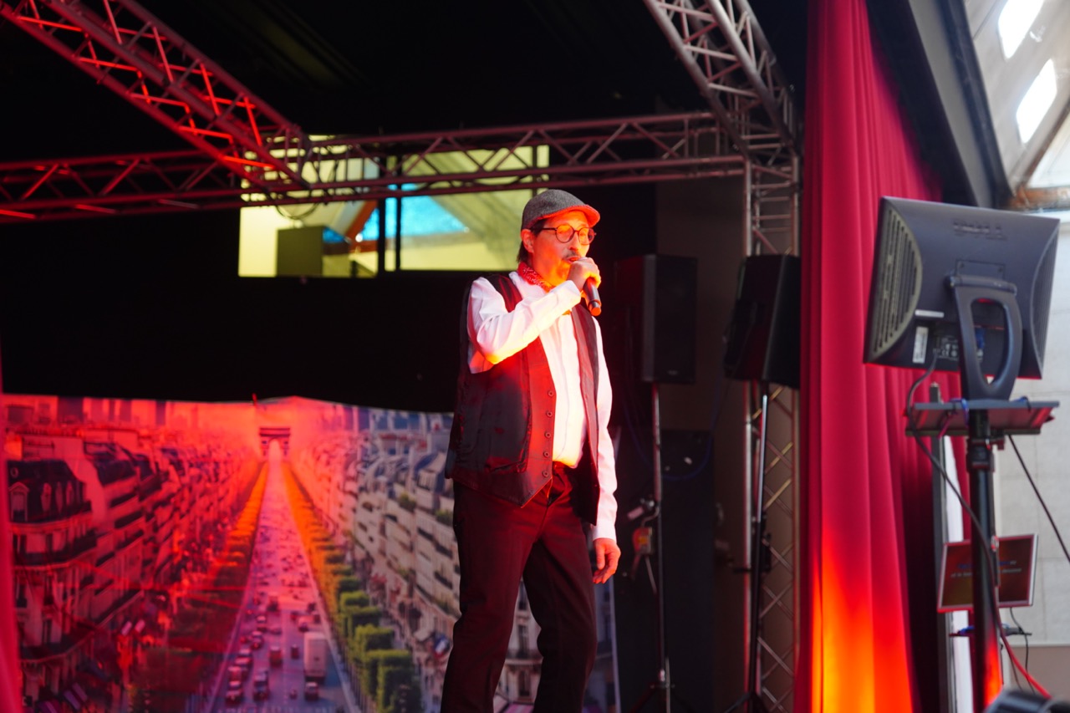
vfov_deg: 20.7
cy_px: 356
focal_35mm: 66
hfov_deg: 30.7
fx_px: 1949
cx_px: 535
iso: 2000
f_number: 3.2
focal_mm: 65.6
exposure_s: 1/100
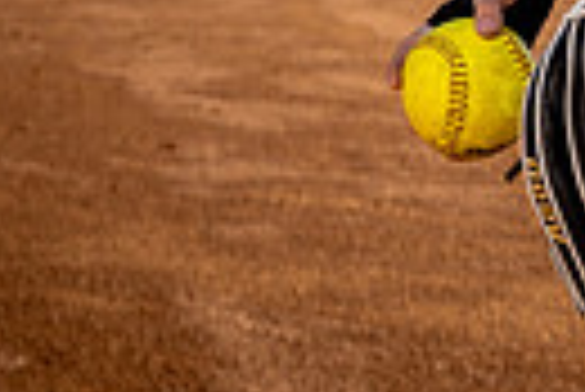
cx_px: 576
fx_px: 3319
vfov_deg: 6.5
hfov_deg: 10.0
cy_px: -518
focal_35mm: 204
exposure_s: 1/250
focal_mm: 59
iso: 100
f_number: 7.1
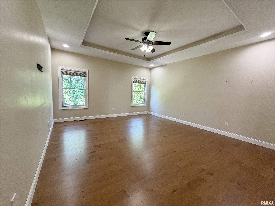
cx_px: 138
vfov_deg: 85.7
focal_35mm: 14
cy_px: 103
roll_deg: -1.8
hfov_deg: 102.1
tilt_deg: -5.8
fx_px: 111
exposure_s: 1/60
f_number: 2.2
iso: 250
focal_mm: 2.22
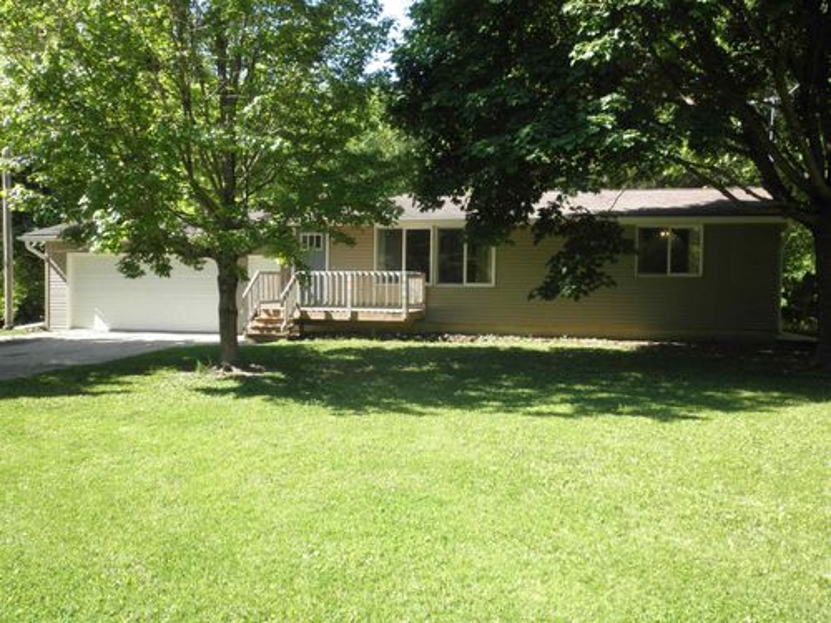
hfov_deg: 52.6
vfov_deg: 40.7
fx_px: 840
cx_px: 416
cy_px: 312
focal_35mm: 35
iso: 64
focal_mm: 6.1
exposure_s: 1/200
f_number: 3.2
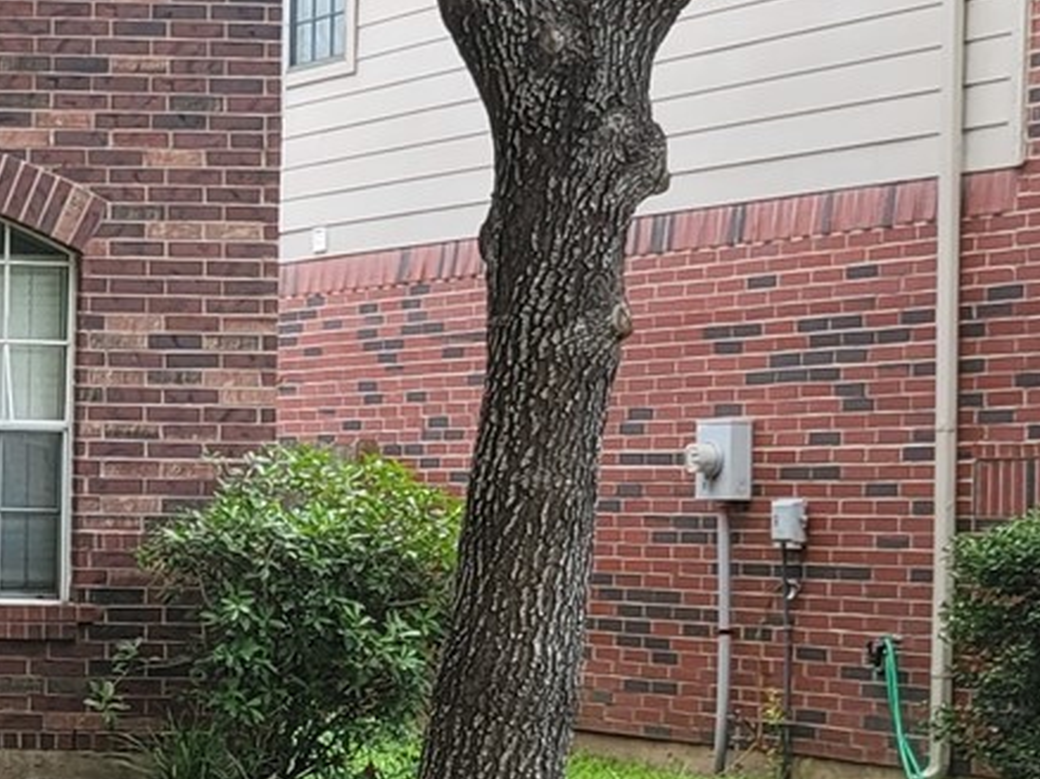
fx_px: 3513
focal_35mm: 117
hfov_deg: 13.8
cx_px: -1154
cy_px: 406
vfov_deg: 12.6
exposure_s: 1/137
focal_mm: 7
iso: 20
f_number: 1.8
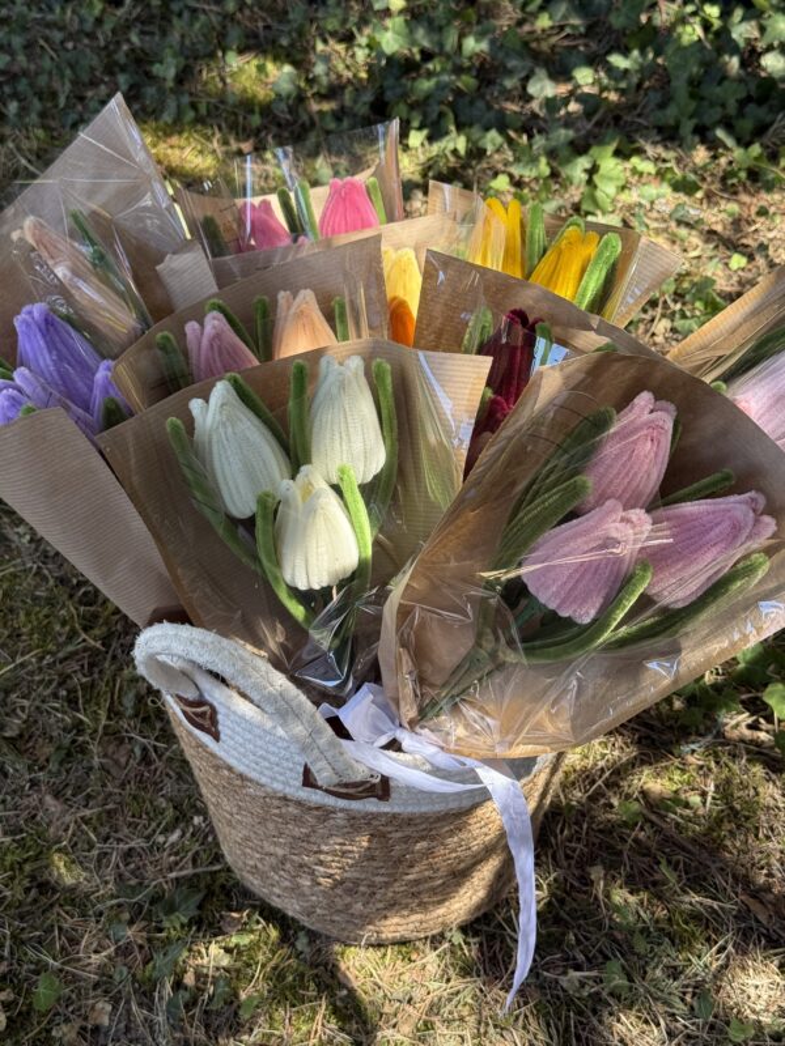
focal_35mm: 48
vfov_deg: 39.7
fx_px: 1451
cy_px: 523
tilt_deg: -46.8
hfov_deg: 30.3
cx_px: 392
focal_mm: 6.76
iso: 80
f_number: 1.78
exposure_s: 1/197
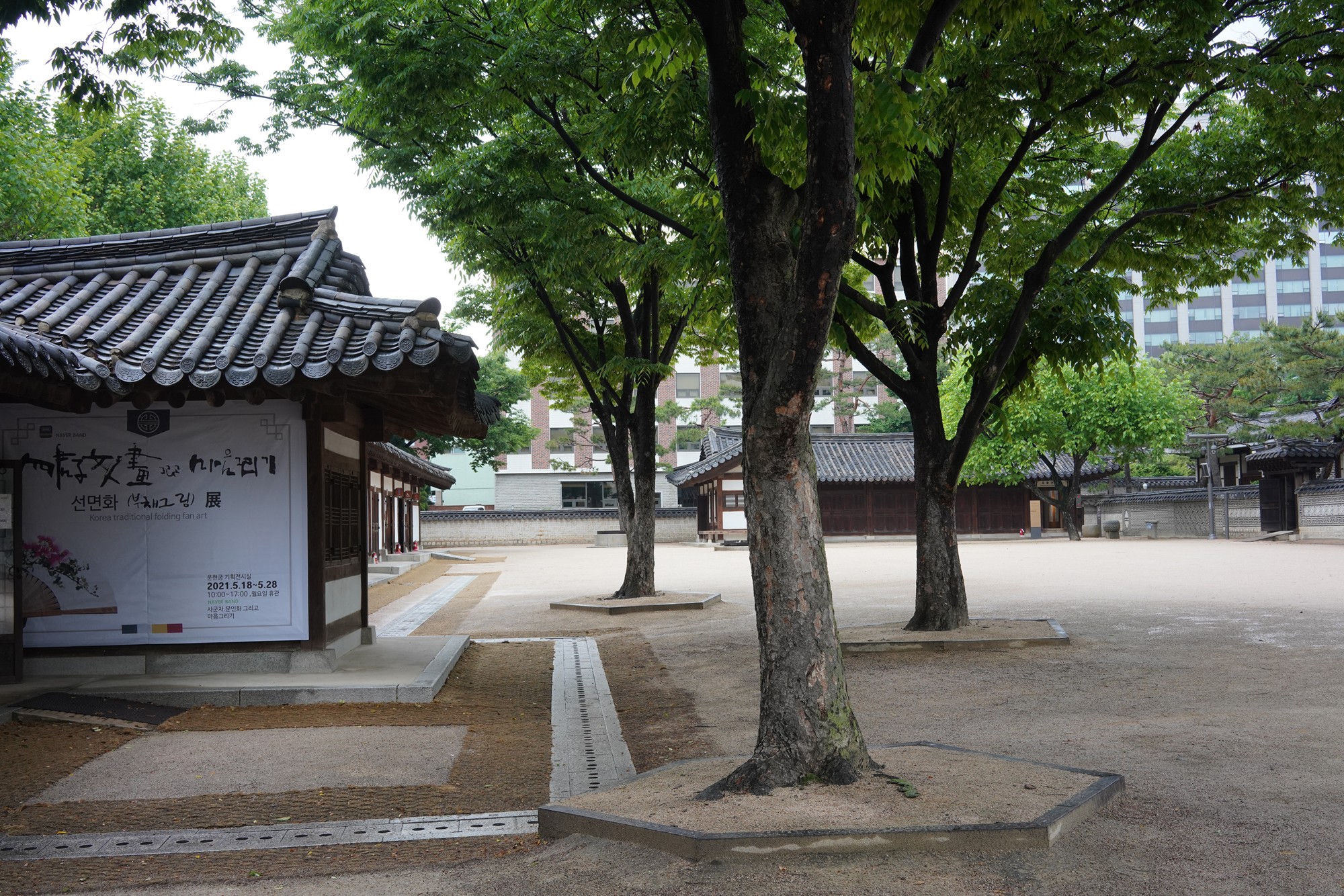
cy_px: 448
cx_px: 672
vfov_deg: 37.9
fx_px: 1307
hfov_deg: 54.4
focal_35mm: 35
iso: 800
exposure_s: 1/100
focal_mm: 35
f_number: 8
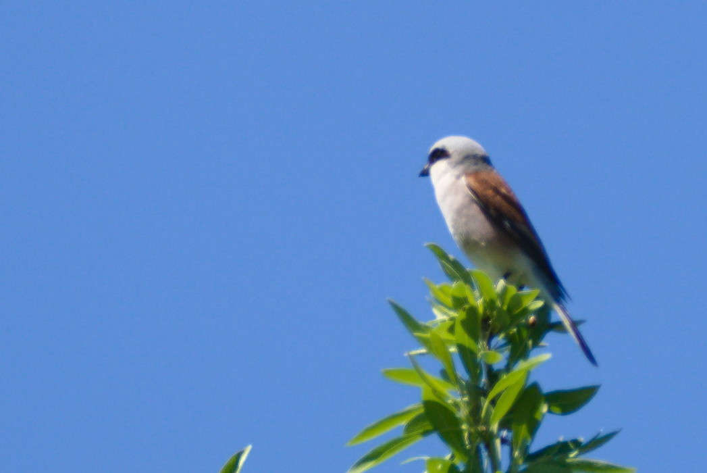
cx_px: 354
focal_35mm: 180
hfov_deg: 11.4
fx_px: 3538
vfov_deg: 7.6
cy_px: 236
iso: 100
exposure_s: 1/1000
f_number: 4
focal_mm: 180
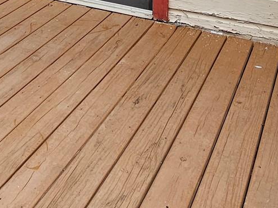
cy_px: -123
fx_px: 434
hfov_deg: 35.2
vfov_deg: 21.5
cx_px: 94
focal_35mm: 54
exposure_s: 1/230
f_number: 2.2
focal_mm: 2.2
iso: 50
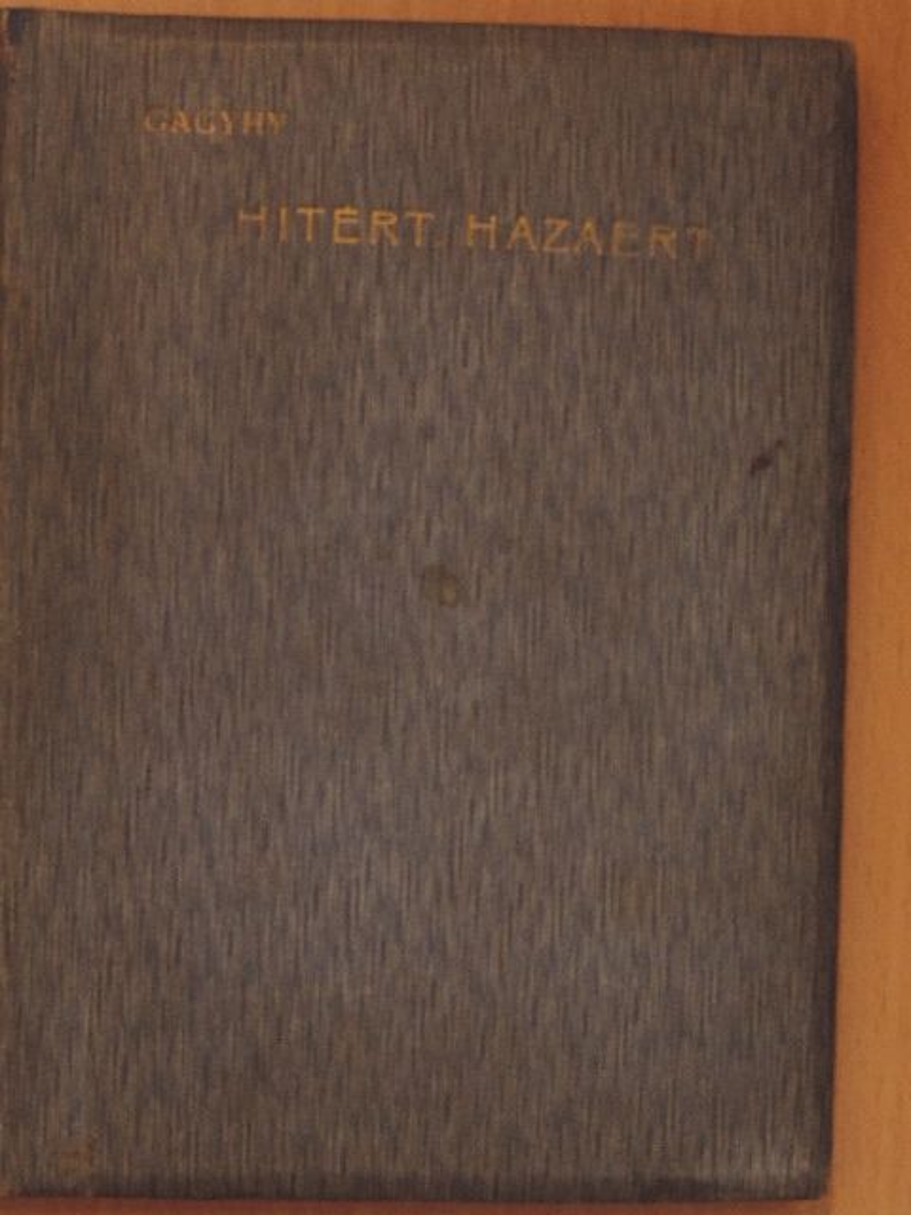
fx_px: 3158
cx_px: 456
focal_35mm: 90
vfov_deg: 21.8
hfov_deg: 16.4
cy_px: 608
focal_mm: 16
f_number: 4.1
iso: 800
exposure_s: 1/100
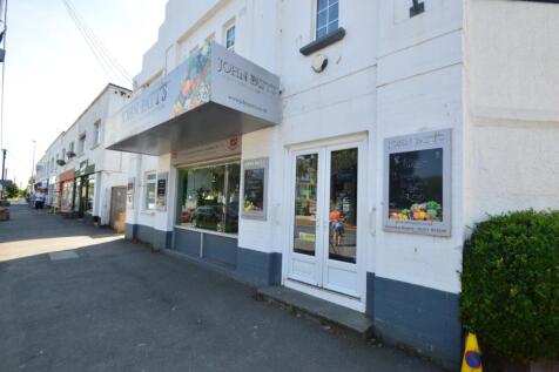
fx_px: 233
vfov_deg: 77.3
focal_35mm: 15
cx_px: 280
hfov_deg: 100.4
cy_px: 186
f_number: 10
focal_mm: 10
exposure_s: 1/250
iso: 400
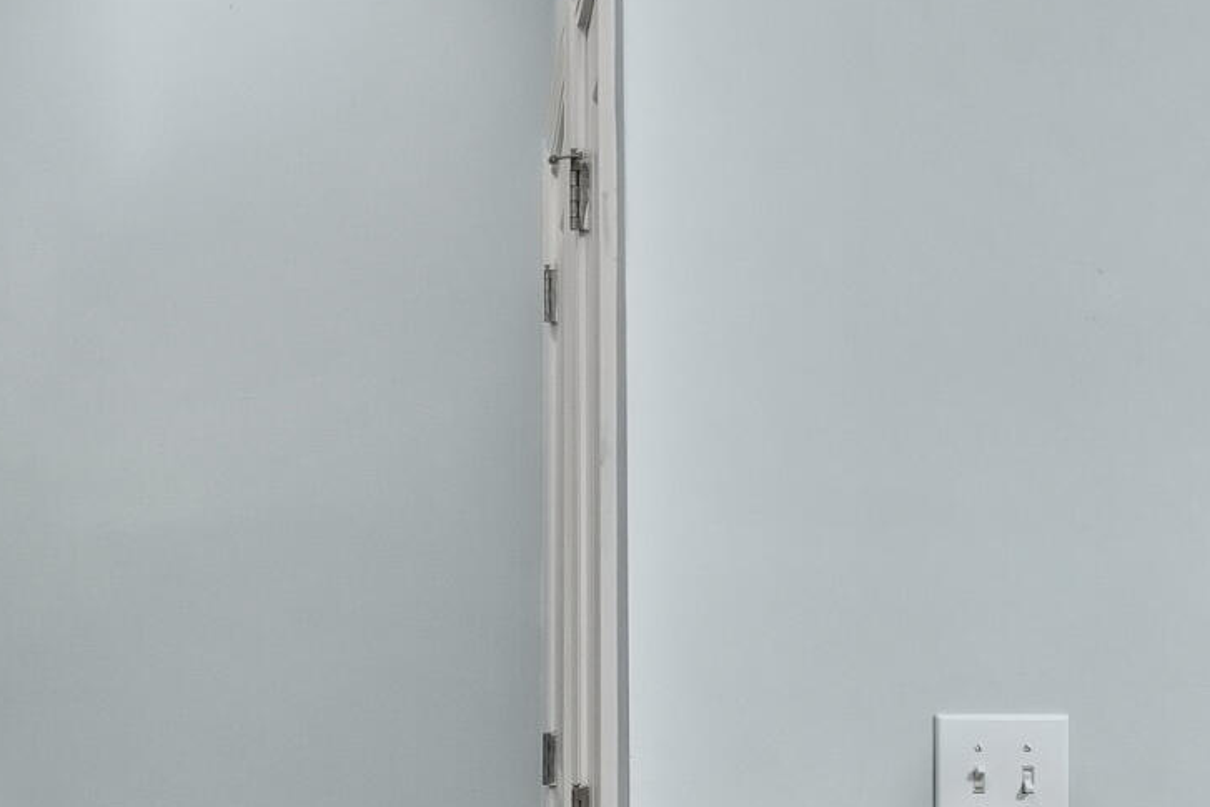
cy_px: 561
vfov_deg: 20.5
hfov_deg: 30.1
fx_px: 2219
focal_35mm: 66
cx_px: 330
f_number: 8
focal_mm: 16
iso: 400
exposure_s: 1/4
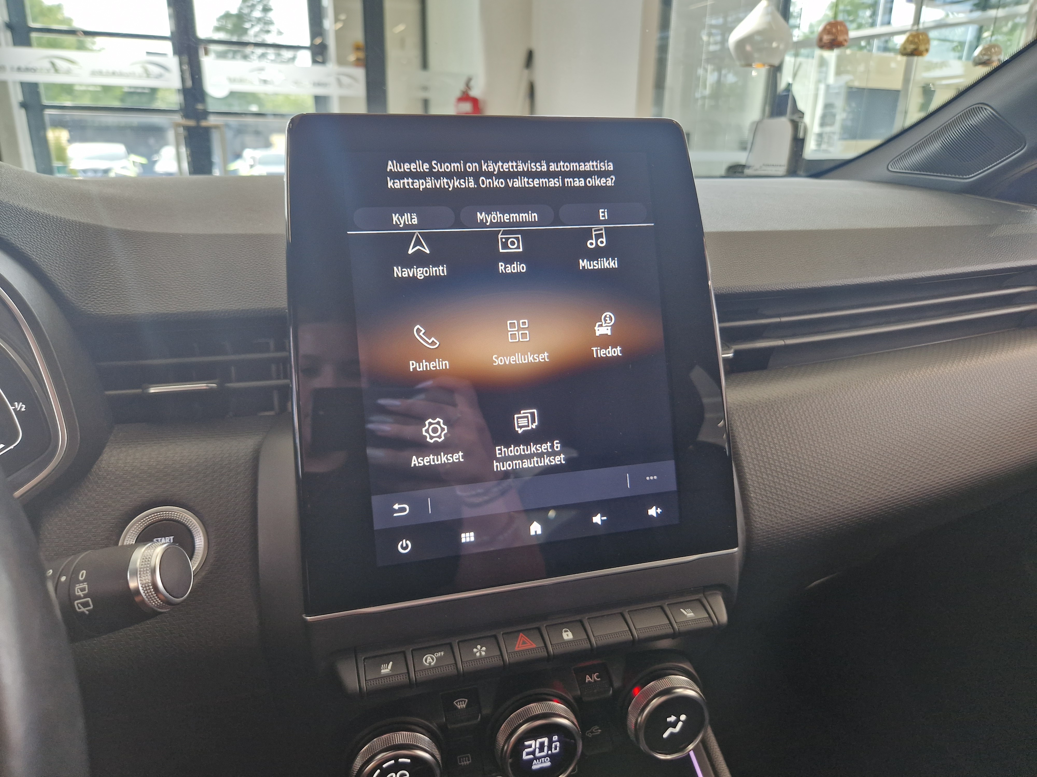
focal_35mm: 23
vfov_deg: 58.9
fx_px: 689
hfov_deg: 73.9
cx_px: 518
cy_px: 388
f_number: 1.8
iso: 125
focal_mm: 5.4
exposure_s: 1/100
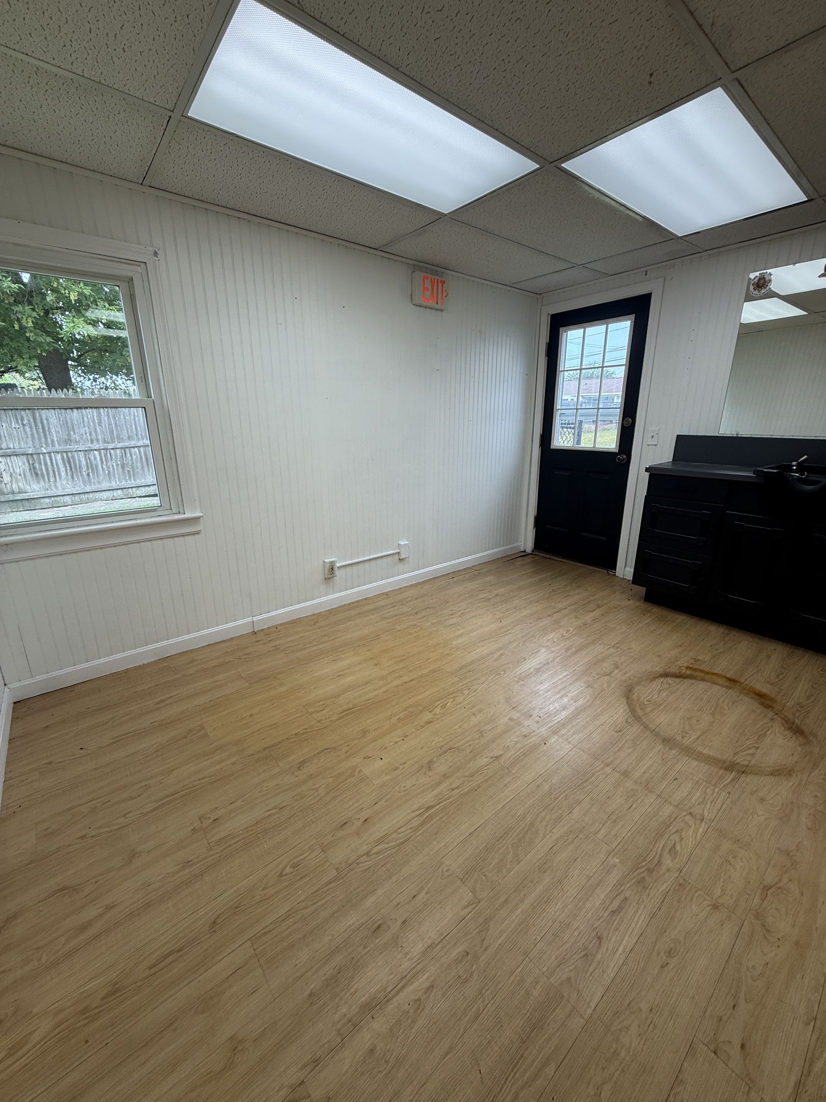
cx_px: 413
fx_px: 445
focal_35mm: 14
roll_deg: -0.2
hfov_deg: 85.7
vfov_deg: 102.1
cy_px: 551
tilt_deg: -16.3
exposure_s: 1/120
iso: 64
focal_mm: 2.22
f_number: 2.2
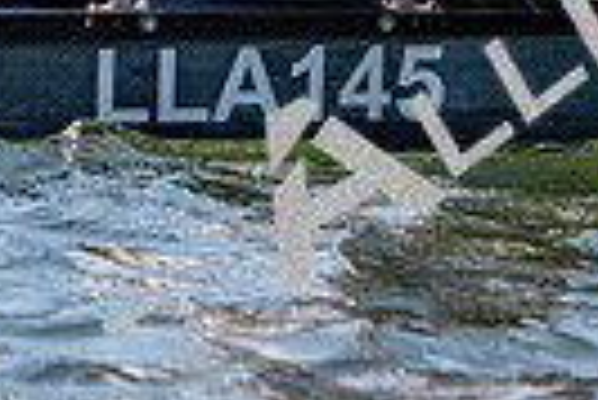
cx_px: 1178
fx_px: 14517
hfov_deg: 2.4
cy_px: -402
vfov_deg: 1.6
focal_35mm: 873
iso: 400
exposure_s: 1/1600
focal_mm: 200
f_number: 5.6
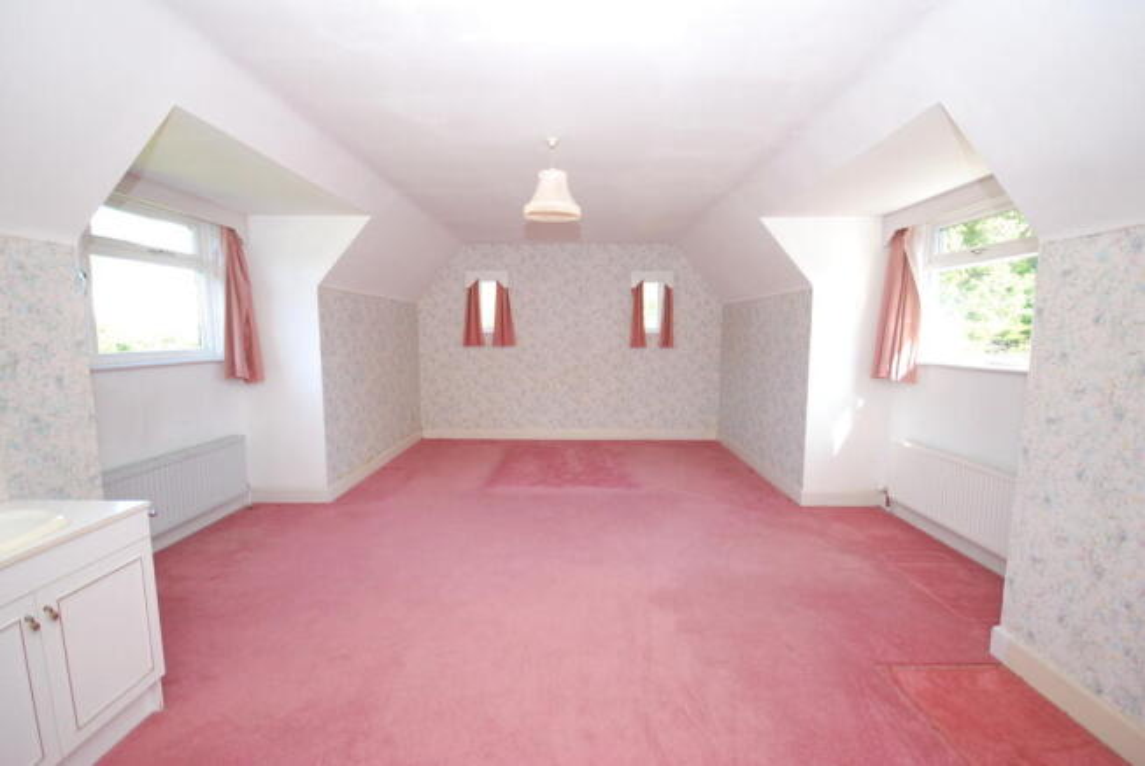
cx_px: 572
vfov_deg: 77.5
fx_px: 478
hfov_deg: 100.3
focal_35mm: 15
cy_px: 383
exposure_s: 1/60
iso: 400
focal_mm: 10
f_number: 4
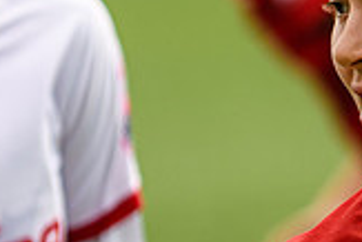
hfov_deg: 1.9
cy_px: 137
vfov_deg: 1.3
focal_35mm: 1068
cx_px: 593
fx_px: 10749
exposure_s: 1/1250
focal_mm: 200
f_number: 3.2
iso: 125
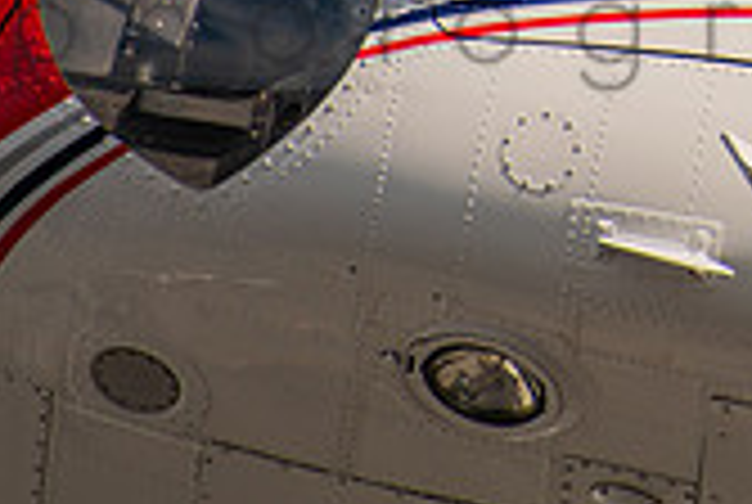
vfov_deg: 0.9
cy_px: -313
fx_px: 30447
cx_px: 1013
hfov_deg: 1.4
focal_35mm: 1455
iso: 100
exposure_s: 1/800
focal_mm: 280
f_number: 6.3
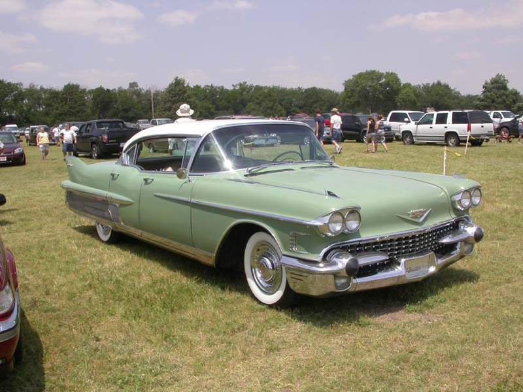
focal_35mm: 38
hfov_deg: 49.0
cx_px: 262
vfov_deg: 37.7
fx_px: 574
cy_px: 196
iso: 100
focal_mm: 7.85
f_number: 7.5
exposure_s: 1/347
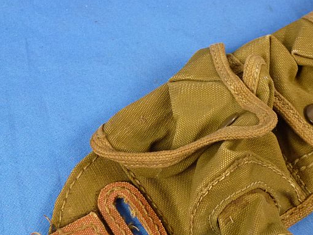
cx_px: 226
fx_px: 470
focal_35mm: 52
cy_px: 173
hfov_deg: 36.2
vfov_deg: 27.7
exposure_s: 1/60
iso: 320
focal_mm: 5.9
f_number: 3.6
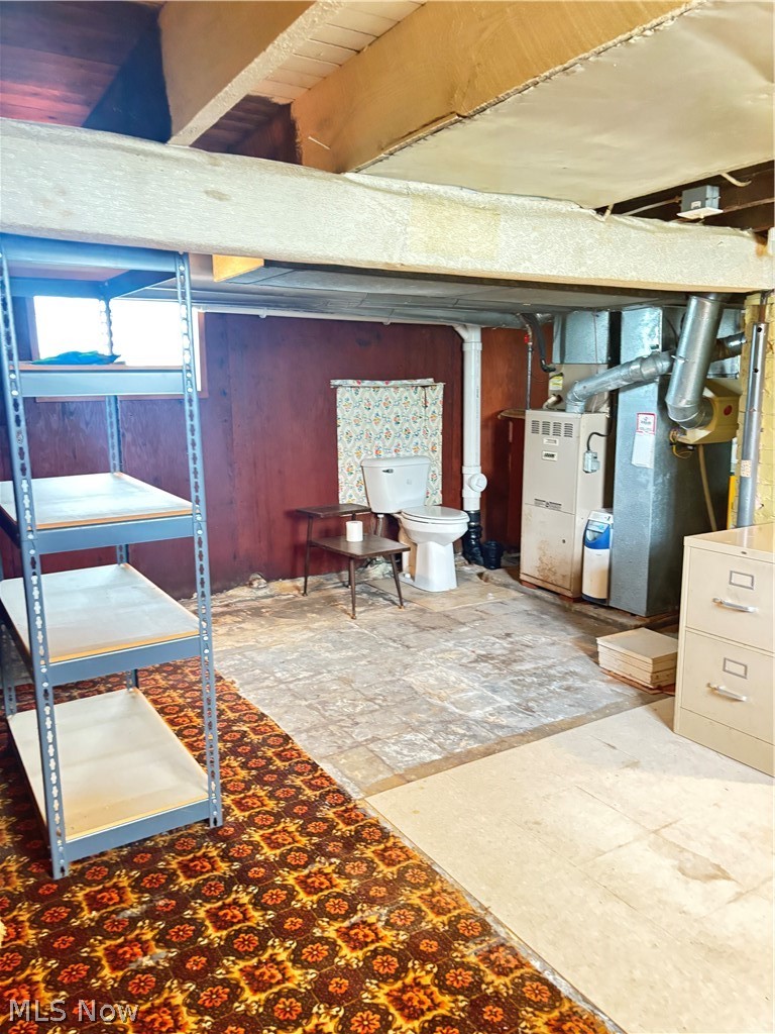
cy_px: 517
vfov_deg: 67.3
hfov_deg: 53.1
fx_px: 776
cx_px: 388
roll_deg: +0.5
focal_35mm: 26
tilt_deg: -10.4
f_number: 1.6
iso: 1000
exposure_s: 1/24
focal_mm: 5.96
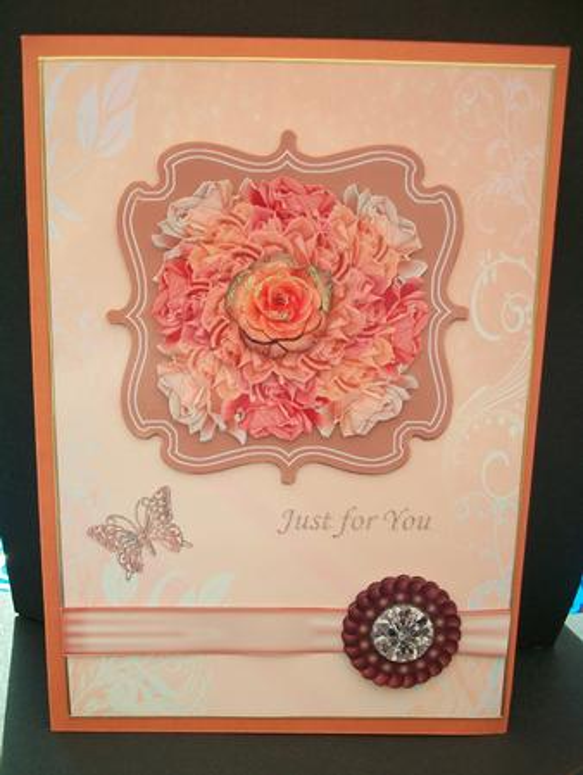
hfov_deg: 41.9
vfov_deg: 53.9
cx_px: 292
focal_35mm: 34
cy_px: 388
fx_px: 762
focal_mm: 5.7
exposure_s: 1/500
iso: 80
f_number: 2.8
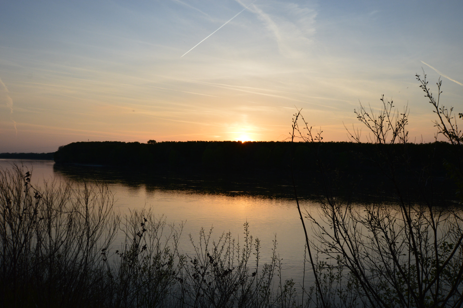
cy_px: 154
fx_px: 386
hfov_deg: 62.0
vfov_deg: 43.5
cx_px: 232
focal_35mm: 30
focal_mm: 20
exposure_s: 1/400
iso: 400
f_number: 11
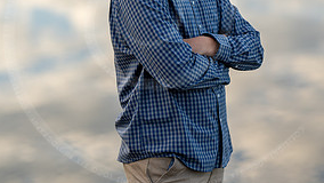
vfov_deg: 8.6
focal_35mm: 141
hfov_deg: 15.2
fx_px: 1212
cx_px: 157
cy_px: 41
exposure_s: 1/1250
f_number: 1.8
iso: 100
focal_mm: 85
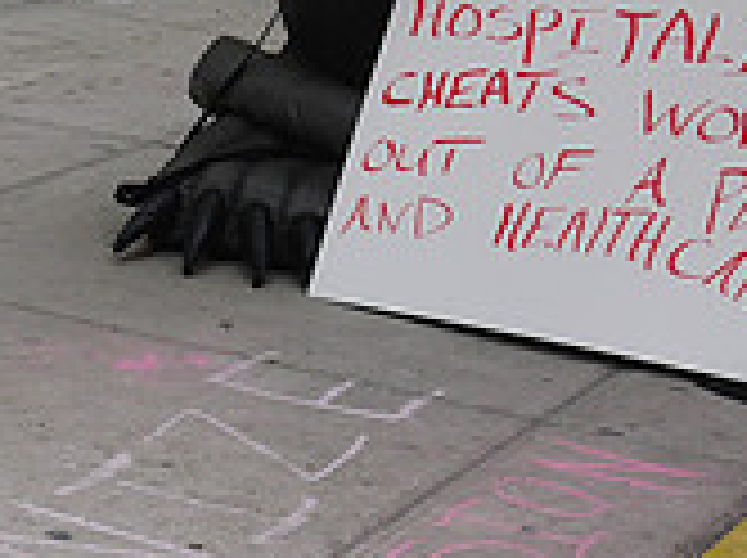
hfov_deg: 13.4
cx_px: -333
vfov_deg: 10.3
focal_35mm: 140
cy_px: 736
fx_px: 3017
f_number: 4
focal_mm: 20
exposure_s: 1/125
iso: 100
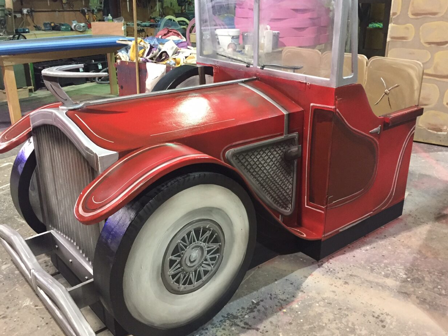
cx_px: 227
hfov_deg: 54.0
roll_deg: -0.3
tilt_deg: -21.6
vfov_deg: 41.8
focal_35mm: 34
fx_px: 440
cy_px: 160
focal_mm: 4.15
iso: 320
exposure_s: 1/33
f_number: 2.2
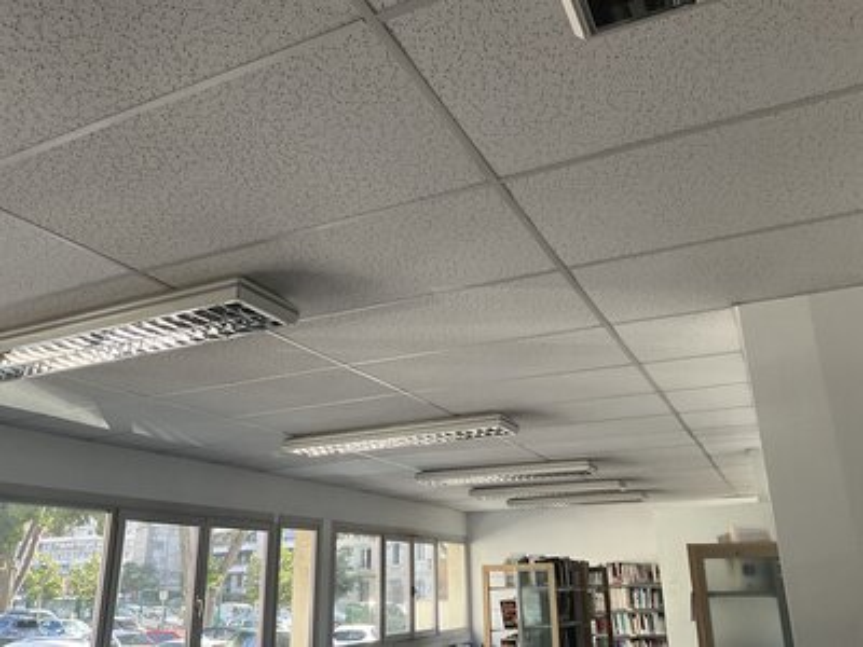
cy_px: 324
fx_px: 723
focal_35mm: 29
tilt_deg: +19.9
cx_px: 432
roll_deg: +0.4
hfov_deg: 61.7
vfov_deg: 48.2
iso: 50
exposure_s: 1/122
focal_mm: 3
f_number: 1.8
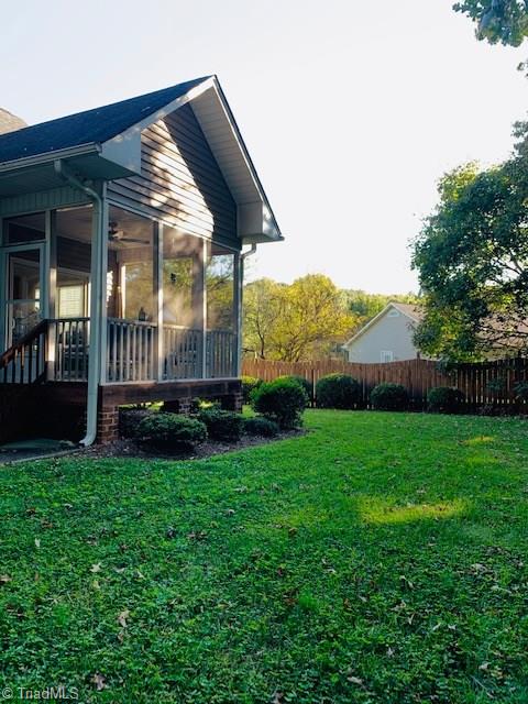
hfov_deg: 53.1
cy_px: 352
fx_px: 529
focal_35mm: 26
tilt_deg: +2.6
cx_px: 264
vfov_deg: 67.3
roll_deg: +0.5
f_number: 1.8
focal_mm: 4.25
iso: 32
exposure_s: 1/122
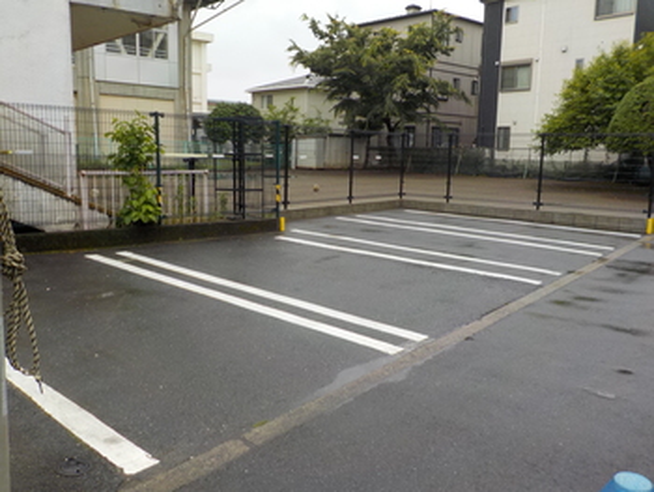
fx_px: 567
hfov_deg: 59.9
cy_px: 246
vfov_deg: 46.8
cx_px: 327
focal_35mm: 30
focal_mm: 4.1
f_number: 3.3
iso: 125
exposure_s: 1/500
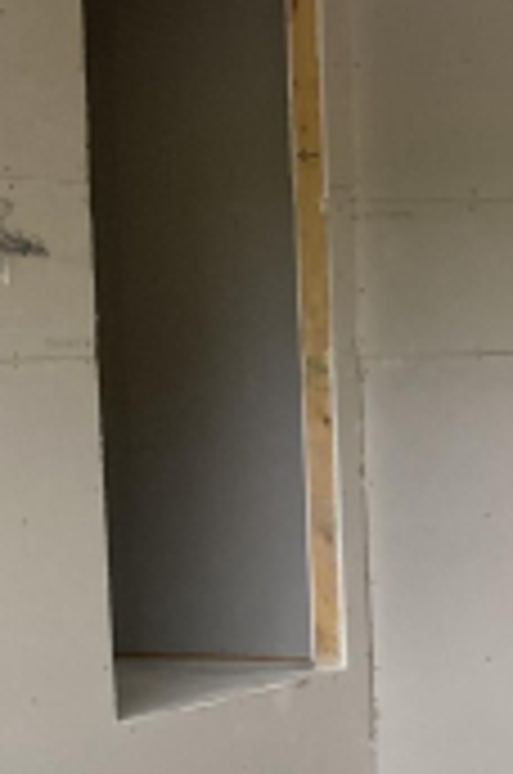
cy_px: 464
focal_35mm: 105
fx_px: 2253
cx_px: 1330
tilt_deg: -7.3
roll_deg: +1.0
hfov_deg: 10.6
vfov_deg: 19.5
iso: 50
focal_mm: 4.25
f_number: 1.8
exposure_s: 1/121
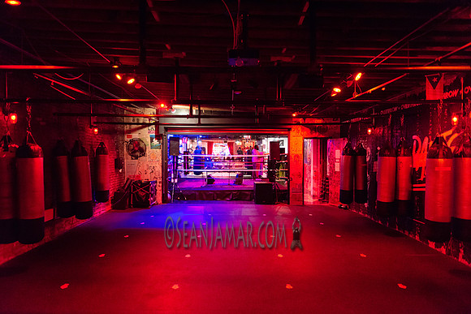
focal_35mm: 24
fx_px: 314
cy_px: 157
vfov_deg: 53.2
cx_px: 236
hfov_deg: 73.7
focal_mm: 24
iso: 4000
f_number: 2.8
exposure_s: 1/250
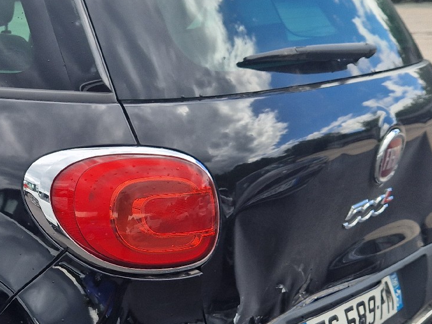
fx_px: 749
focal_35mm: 60
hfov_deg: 30.4
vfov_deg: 24.3
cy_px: 212
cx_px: 25
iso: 50
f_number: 1.8
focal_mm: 5.4
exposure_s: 1/588
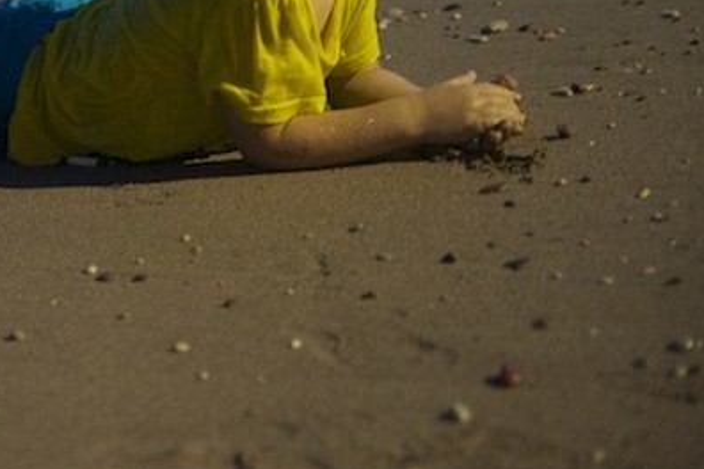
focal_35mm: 125
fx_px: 2444
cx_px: -75
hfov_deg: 15.9
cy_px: -26
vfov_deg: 10.8
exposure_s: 1/50
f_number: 2.8
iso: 6400
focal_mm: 55
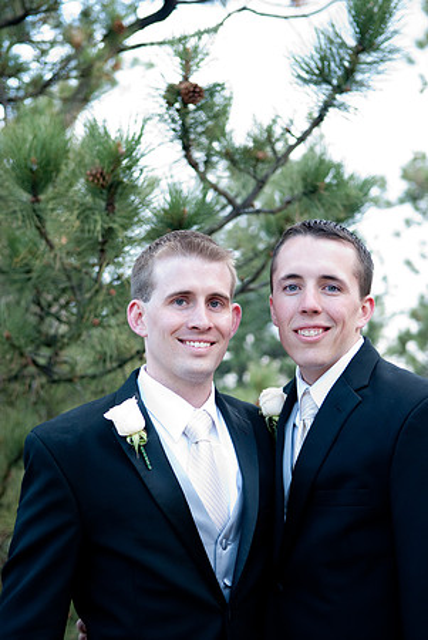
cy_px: 320
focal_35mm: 72
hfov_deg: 19.0
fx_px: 1281
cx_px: 214
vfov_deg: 28.0
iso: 320
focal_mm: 48
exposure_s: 1/60
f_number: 3.2
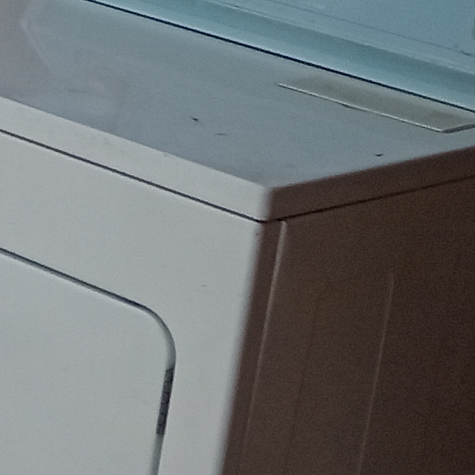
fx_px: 2453
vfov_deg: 10.9
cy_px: -76
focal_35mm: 158
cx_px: -904
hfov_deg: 9.1
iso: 106
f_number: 1.8
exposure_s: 1/1634
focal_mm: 3.98
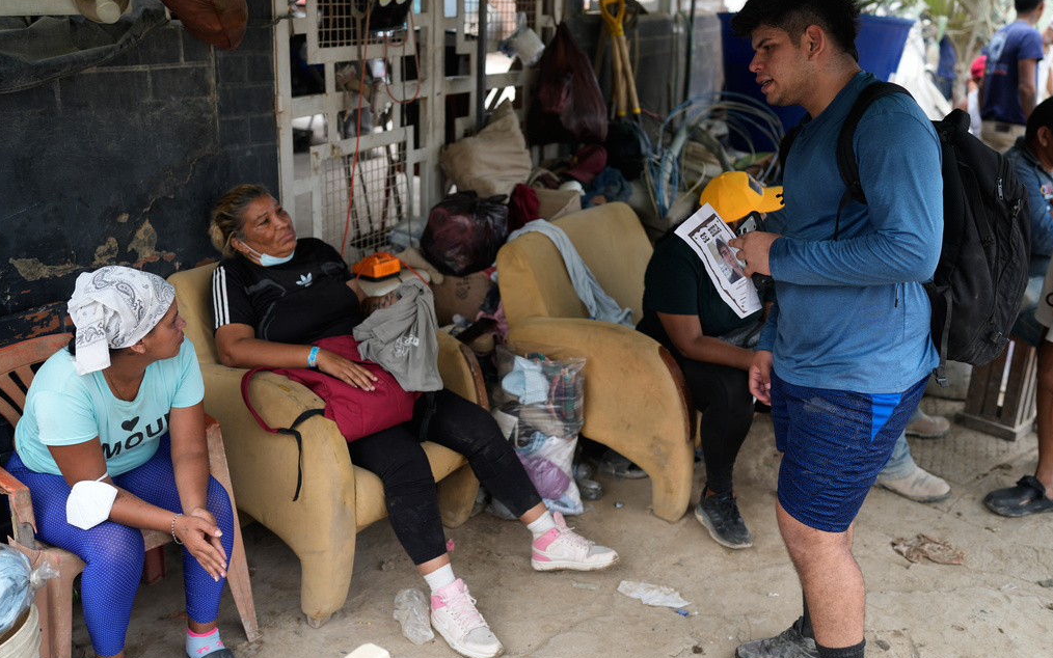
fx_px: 1033
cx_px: 529
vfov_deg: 35.3
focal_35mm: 36
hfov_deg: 54.0
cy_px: 327
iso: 200
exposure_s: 1/200
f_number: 2.2
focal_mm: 35
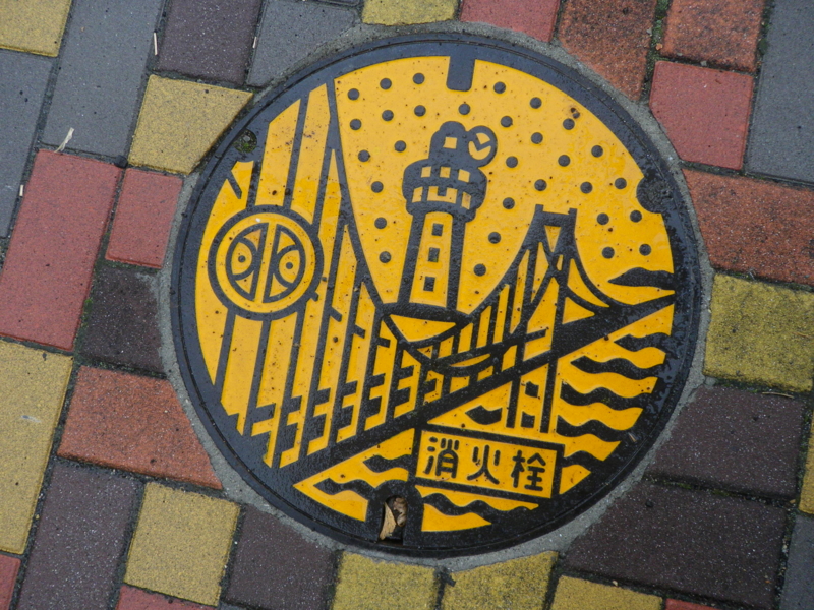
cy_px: 305
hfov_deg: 52.6
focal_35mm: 35
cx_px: 407
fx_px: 823
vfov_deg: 40.7
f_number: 3.8
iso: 125
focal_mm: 6.2
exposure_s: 1/60
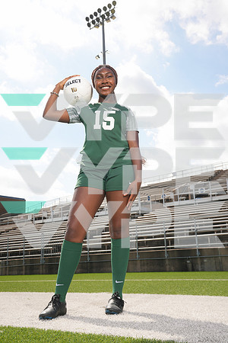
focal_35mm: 38
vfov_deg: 50.7
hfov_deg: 35.1
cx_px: 114
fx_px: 361
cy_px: 172
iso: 125
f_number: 9
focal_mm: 38
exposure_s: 1/200
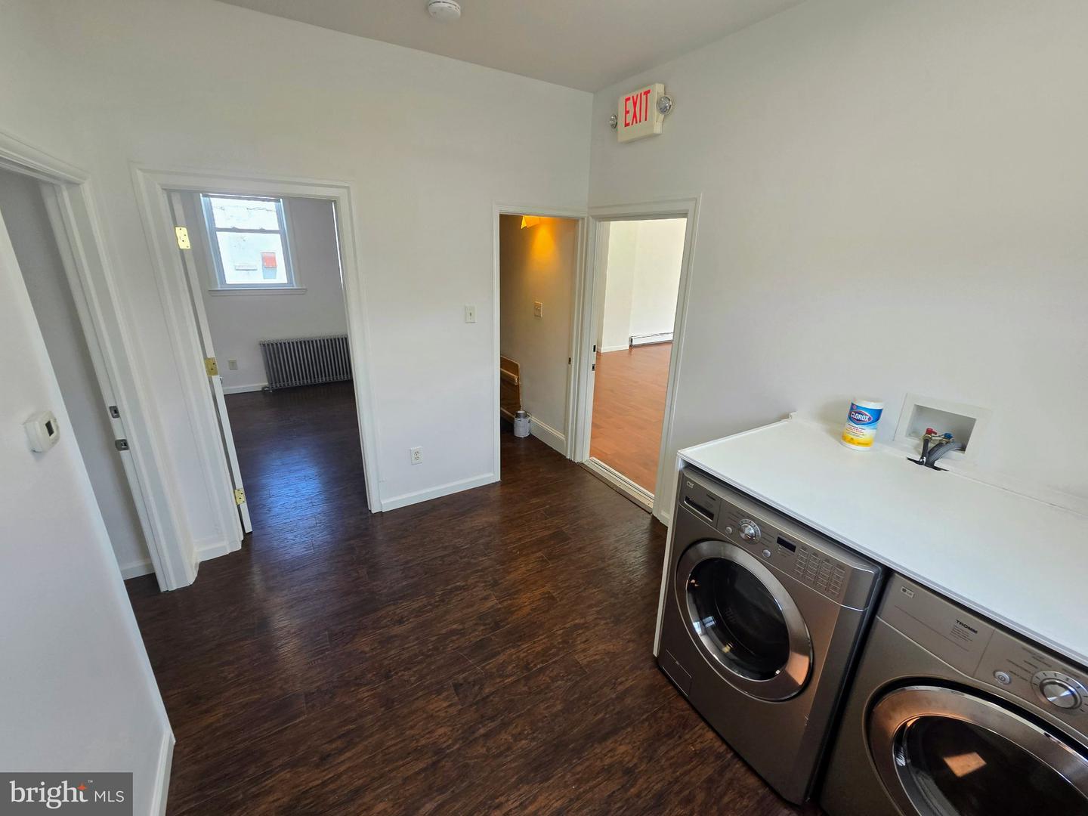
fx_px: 409
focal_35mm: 13
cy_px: 408
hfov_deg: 106.2
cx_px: 544
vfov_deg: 89.9
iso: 80
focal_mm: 2.2
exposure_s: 1/120
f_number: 2.2
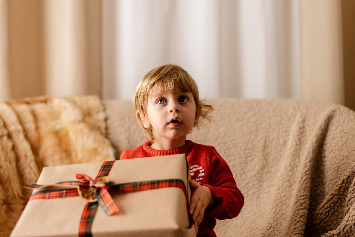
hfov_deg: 39.6
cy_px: 118
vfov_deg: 27.0
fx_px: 493
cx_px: 178
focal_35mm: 50
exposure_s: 1/400
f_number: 2
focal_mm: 50
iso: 500
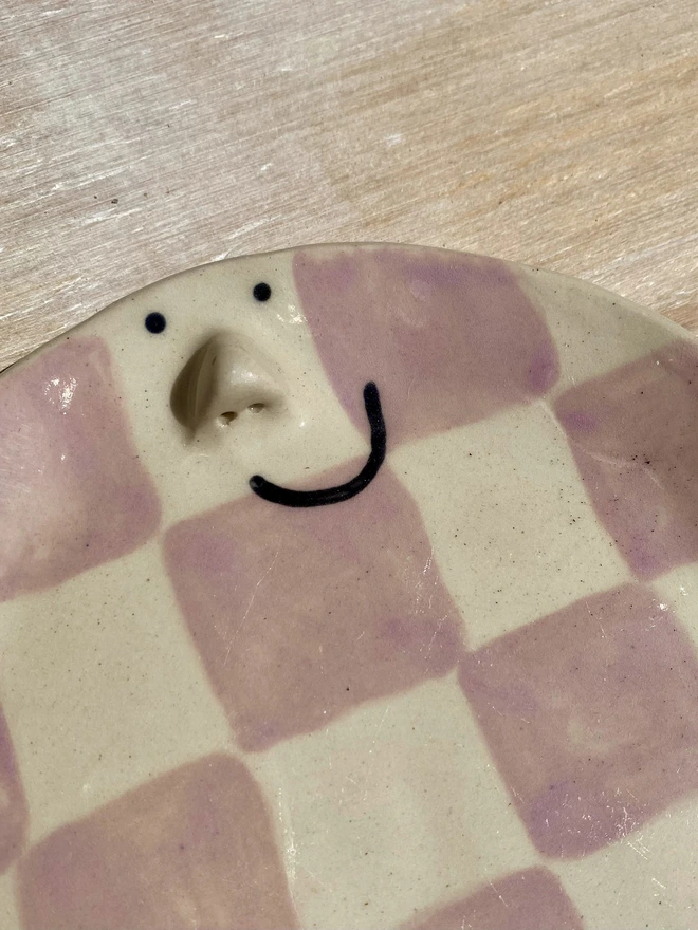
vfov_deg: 67.3
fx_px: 699
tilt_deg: -75.1
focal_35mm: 26
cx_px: 349
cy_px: 465
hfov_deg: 53.1
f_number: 1.8
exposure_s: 1/10417
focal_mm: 4.25
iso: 32
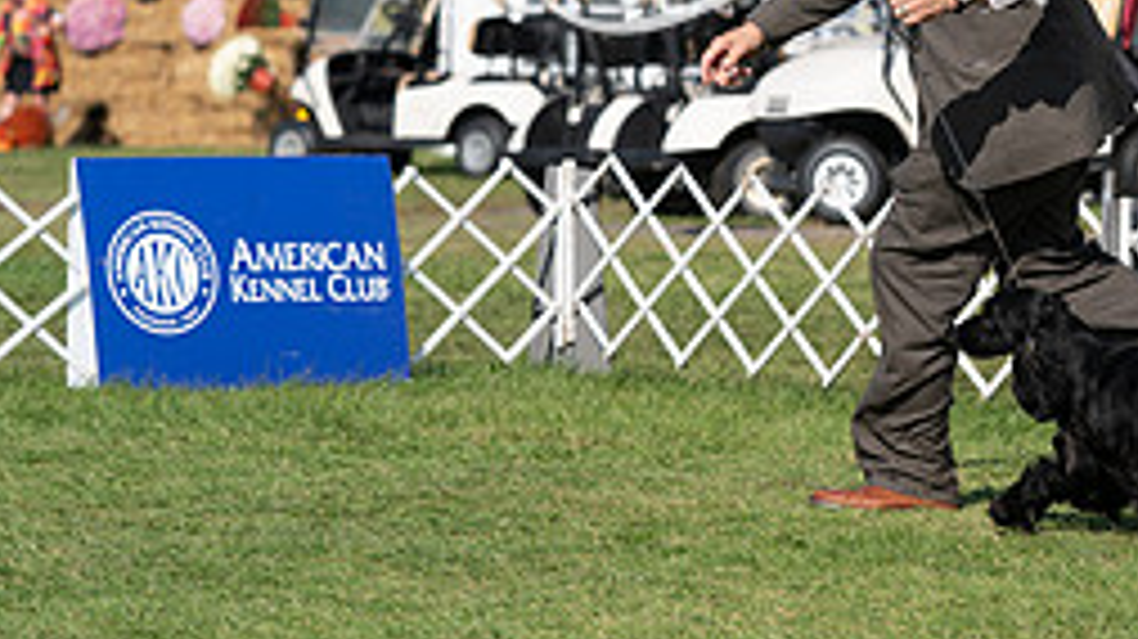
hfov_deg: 8.8
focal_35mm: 245
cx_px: 1075
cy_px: 99
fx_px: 7389
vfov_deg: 4.9
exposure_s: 1/1250
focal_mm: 102
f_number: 4
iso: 100
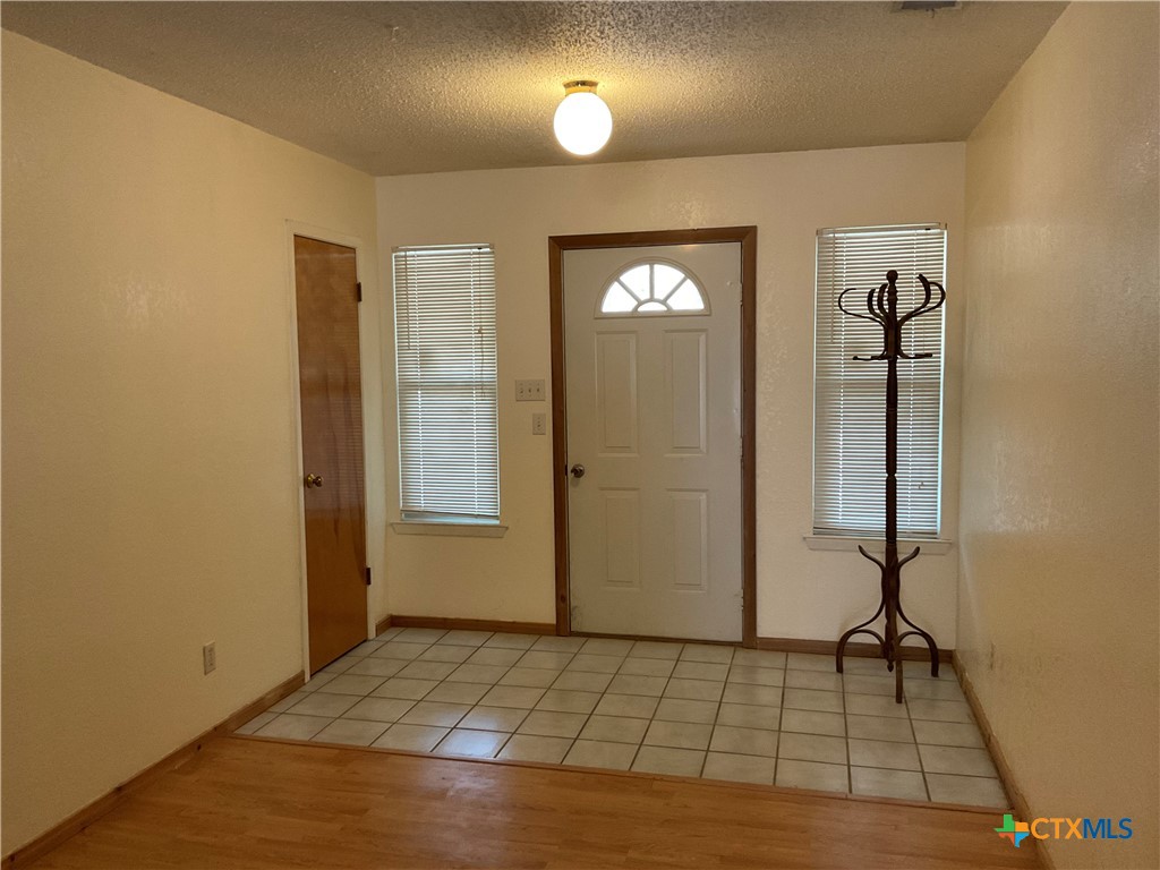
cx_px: 580
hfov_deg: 61.7
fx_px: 972
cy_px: 435
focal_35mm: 29
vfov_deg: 48.2
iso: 160
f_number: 1.8
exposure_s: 1/60
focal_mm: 3
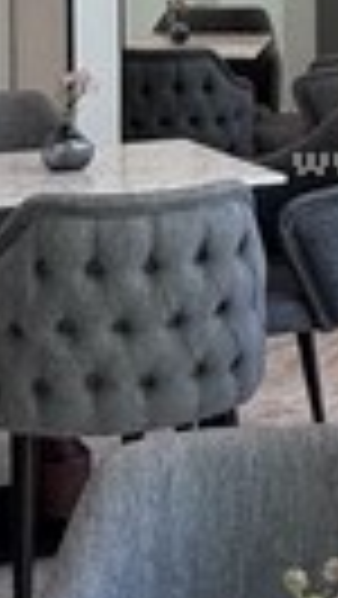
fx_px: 1861
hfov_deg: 10.2
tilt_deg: -2.4
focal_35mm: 117
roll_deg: -0.4
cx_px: 406
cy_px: -54
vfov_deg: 17.7
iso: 125
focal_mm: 2.22
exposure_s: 1/100
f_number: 2.2
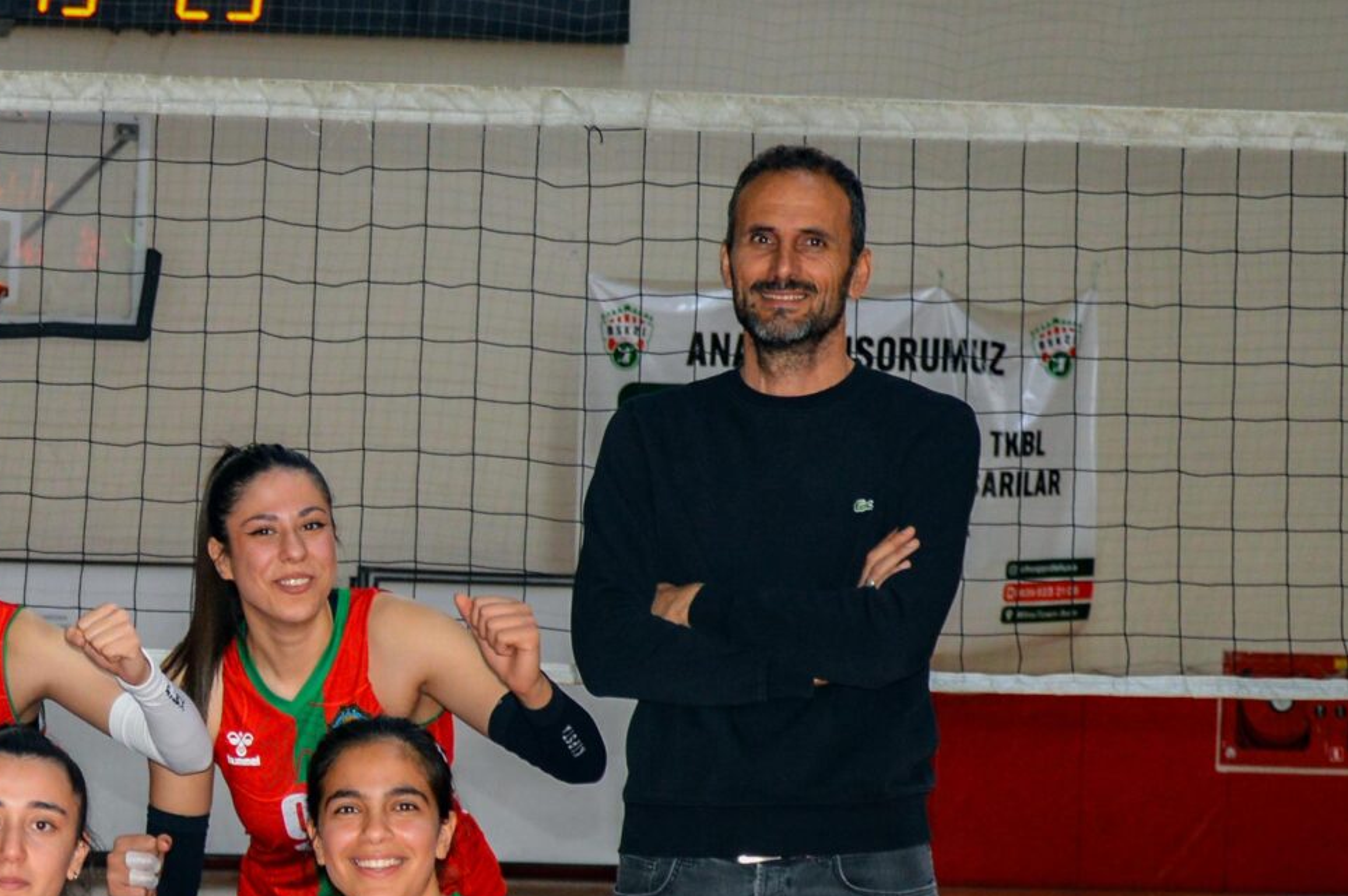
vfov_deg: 12.1
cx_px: -49
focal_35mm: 112
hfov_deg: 17.8
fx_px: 4190
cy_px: 832
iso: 400
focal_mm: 24
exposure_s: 1/60
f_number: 3.8
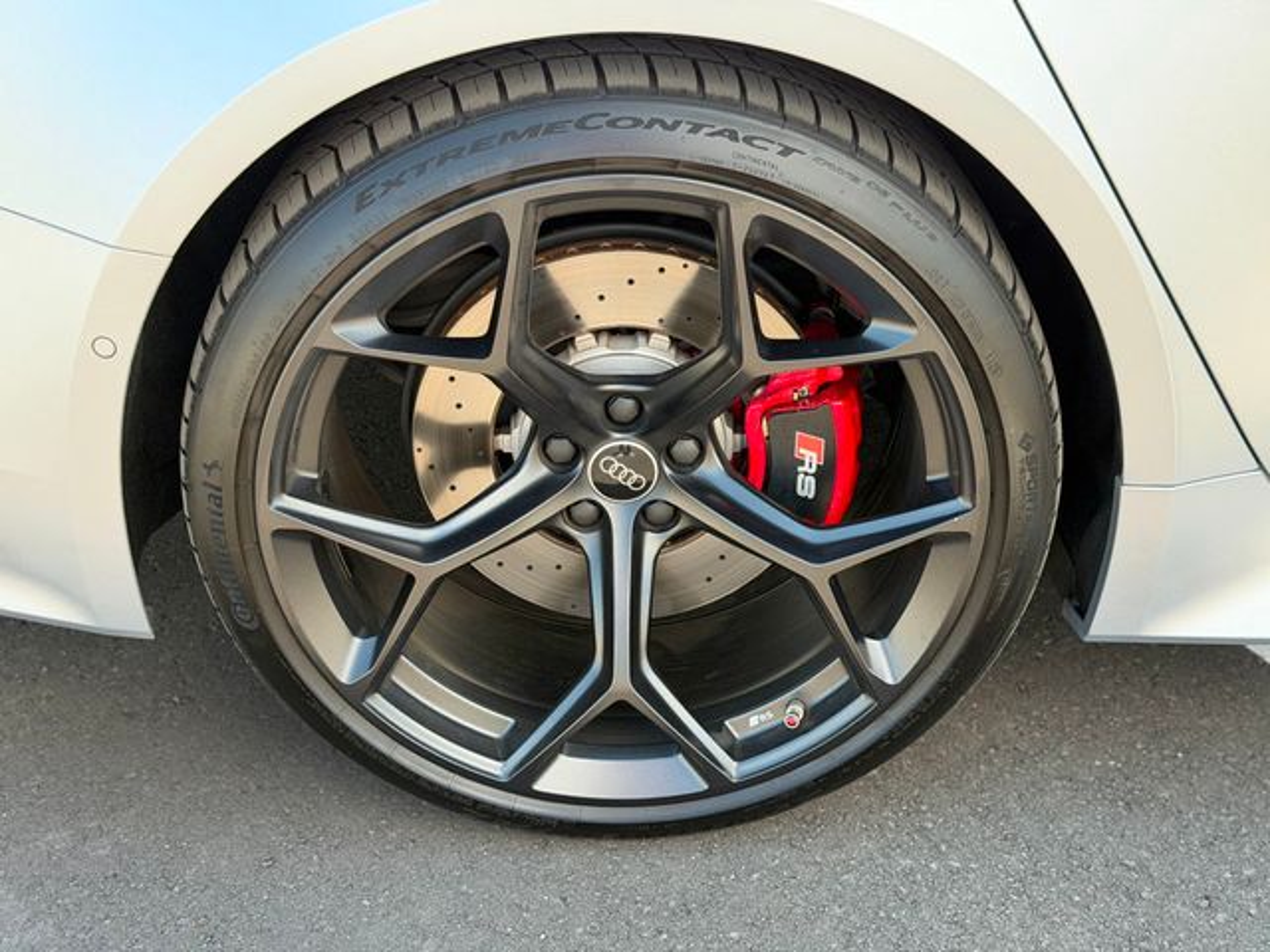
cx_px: 635
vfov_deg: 30.3
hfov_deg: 39.7
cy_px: 476
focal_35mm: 48
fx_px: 1761
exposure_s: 1/322
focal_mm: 6.76
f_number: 1.78
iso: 80
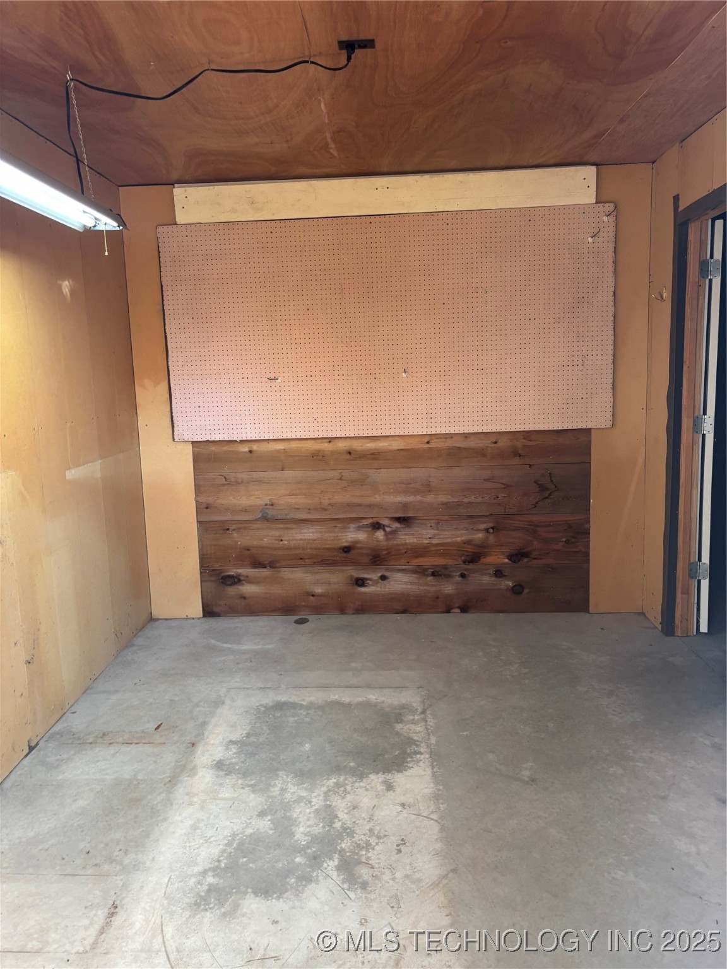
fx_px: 728
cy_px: 484
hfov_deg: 53.1
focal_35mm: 26
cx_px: 364
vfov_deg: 67.3
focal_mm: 5.96
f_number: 1.6
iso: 125
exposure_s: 1/79
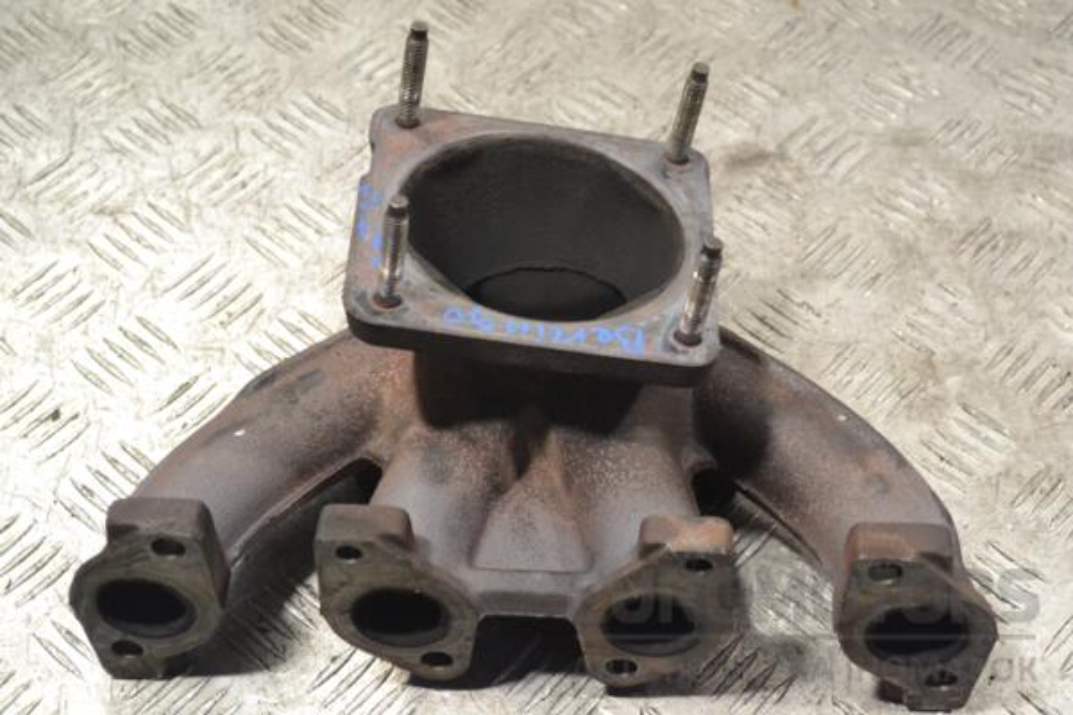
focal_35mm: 66
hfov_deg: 30.5
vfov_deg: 20.6
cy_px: 358
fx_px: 1967
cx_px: 536
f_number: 7.1
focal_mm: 44
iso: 3200
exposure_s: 1/200
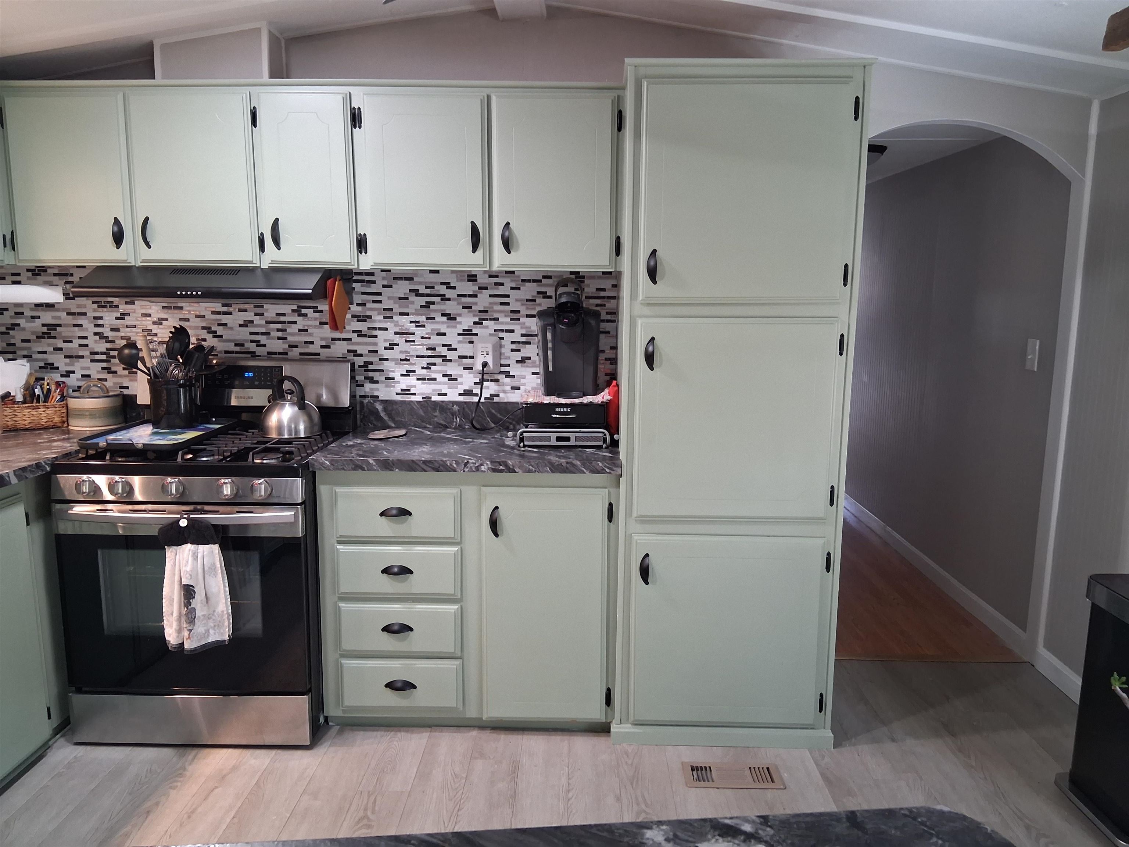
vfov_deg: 53.1
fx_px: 848
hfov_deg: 67.3
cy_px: 424
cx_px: 564
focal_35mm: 26
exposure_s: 1/50
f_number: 1.8
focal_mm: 3.98
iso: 500
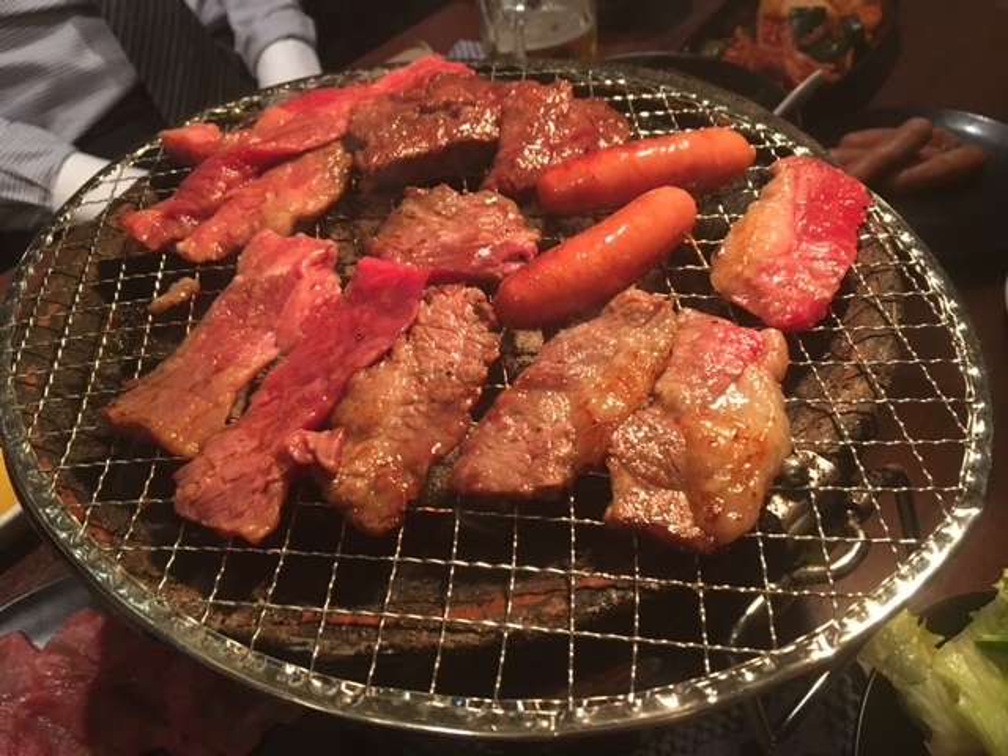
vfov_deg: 48.2
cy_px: 378
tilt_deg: -45.0
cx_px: 504
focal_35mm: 29
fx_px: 844
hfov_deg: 61.7
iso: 160
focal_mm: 4.15
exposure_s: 1/30
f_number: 2.2
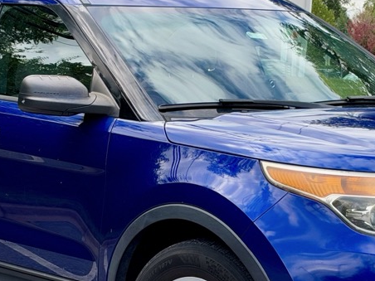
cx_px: 195
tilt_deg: -5.7
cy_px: 205
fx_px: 1473
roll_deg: +0.1
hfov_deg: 14.5
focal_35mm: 136
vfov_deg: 10.9
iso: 64
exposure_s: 1/992
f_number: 1.8
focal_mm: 6.93
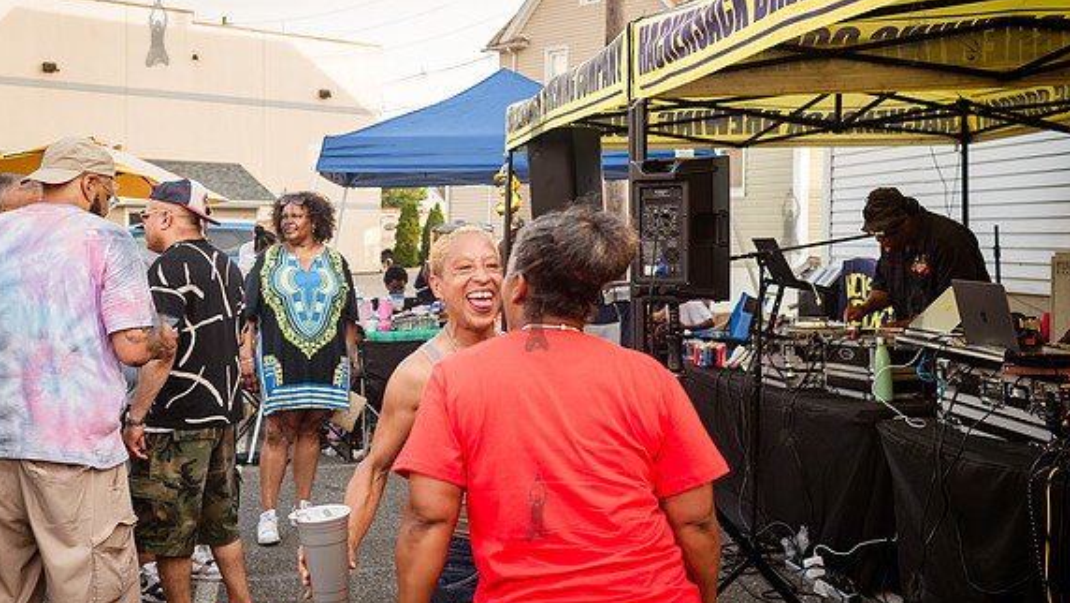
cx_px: 450
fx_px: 1249
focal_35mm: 44
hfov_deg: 46.2
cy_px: 282
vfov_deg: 27.1
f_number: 4
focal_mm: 35
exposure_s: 1/250
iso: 640
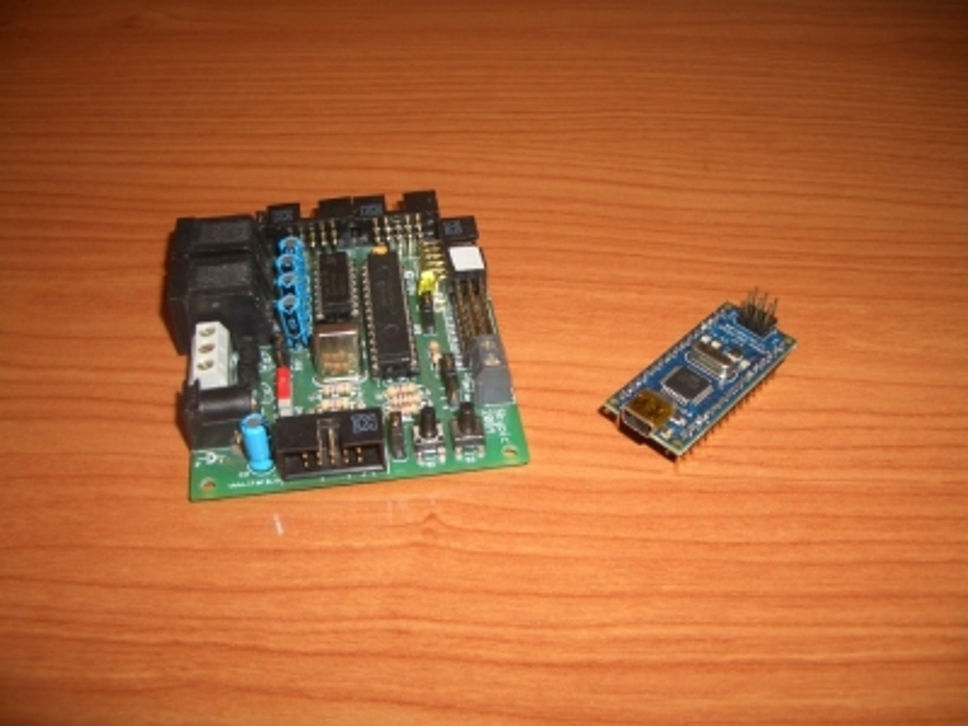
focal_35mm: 35
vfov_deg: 40.7
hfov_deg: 52.6
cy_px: 363
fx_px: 979
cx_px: 484
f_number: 2.6
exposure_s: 1/60
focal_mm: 5.8
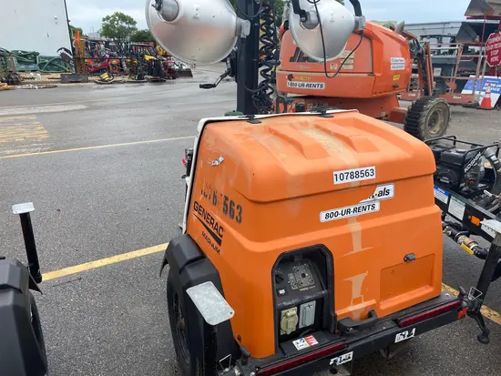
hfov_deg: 67.3
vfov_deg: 53.1
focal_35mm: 26
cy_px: 188
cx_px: 250
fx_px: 376
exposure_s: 1/1608
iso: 32
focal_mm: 4.25
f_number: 1.8
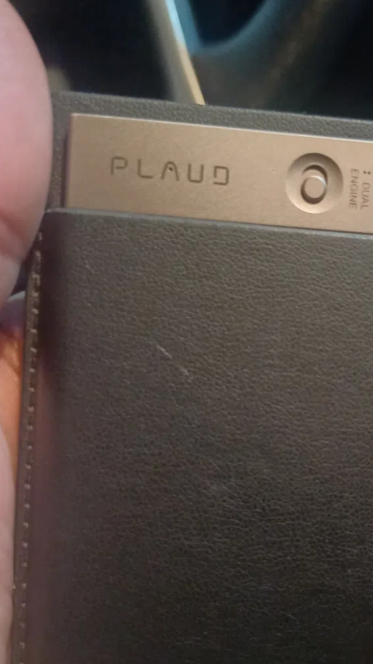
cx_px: 306
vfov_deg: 53.8
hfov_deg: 31.1
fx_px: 651
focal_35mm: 37
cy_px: 384
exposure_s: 1/11.1
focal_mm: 4.65
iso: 1600
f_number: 1.8
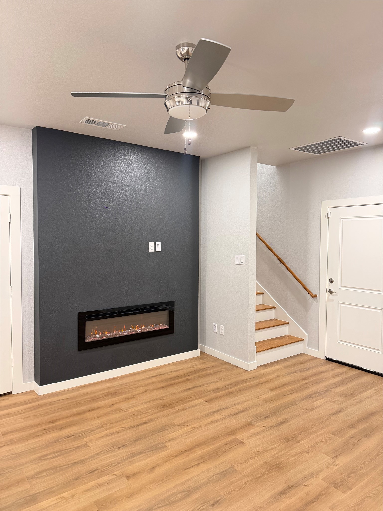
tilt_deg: -2.7
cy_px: 256
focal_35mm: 24
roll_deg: -0.6
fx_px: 354
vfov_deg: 71.6
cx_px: 192
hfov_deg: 56.8
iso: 400
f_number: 1.78
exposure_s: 1/60
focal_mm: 6.76
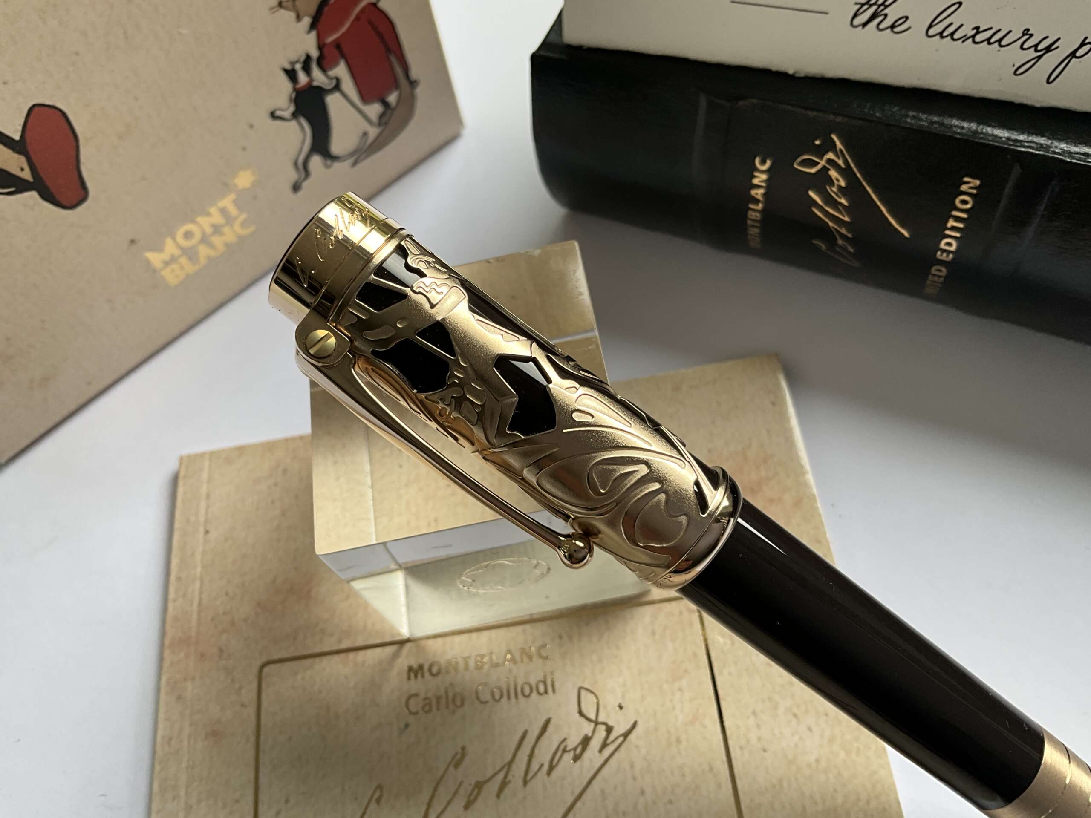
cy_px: 409
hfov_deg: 61.7
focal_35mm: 29
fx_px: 914
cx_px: 546
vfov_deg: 48.2
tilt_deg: -61.5
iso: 25
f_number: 1.8
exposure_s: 1/122
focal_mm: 3
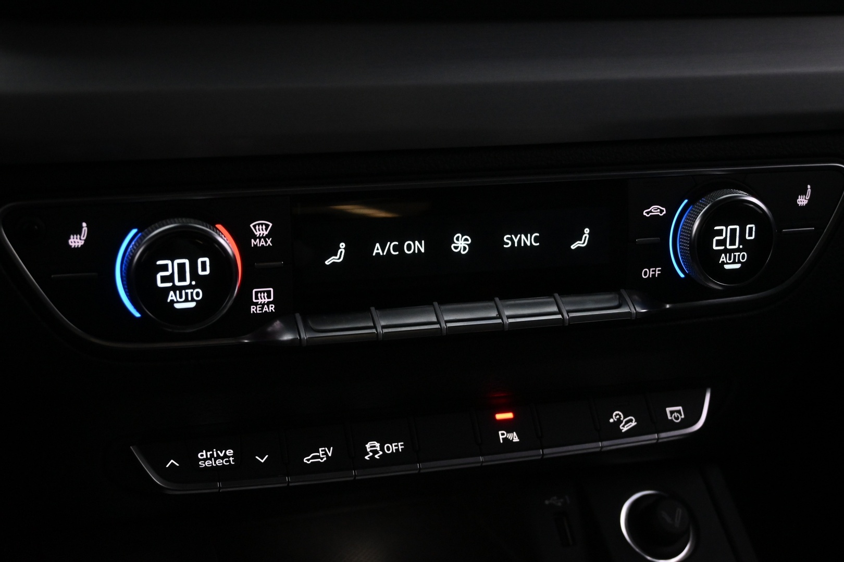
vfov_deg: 25.8
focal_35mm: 52
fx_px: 1231
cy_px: 281
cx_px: 422
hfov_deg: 37.9
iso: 3200
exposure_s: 1/60
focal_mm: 35
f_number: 5.3
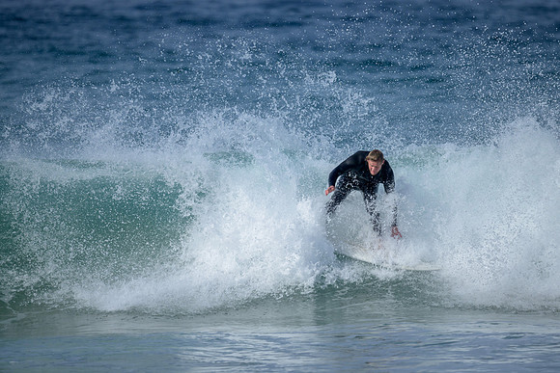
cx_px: 280
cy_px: 186
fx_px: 12447
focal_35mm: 800
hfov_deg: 2.6
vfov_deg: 1.7
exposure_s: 1/2500
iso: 280
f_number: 6.3
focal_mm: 800
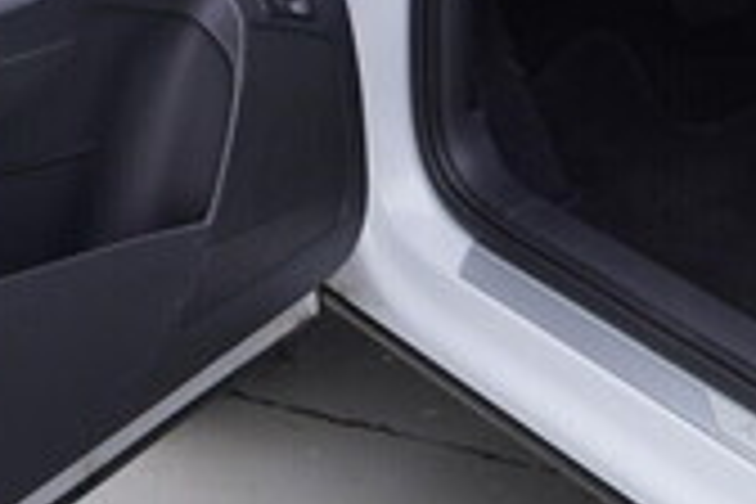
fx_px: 2478
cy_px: -209
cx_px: 306
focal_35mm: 118
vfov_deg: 11.2
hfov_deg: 17.3
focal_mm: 24
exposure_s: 1/60
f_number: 3.5
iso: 125
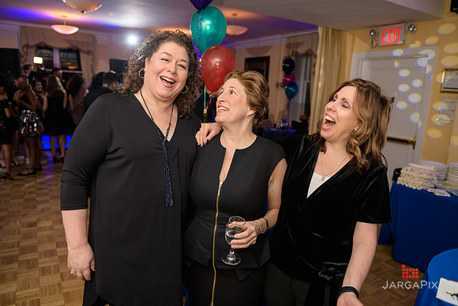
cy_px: 153
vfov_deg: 49.6
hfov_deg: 69.4
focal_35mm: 26
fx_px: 331
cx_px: 229
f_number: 3.2
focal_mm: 26
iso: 800
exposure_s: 1/125
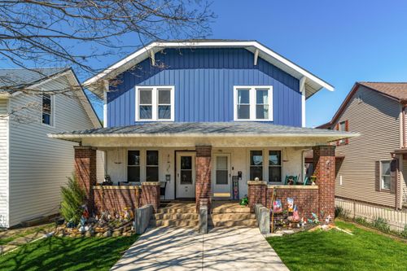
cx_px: 204
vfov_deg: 61.6
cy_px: 136
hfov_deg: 83.7
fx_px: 227
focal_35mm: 20
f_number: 8
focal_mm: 13.4
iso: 100
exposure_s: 1/125
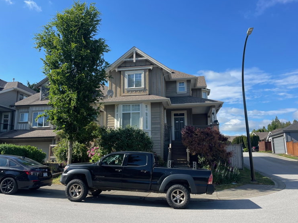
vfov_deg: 49.7
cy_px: 112
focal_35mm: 28
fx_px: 241
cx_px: 151
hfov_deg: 63.4
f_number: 1.6
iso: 32
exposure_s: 1/2020
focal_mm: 4.2
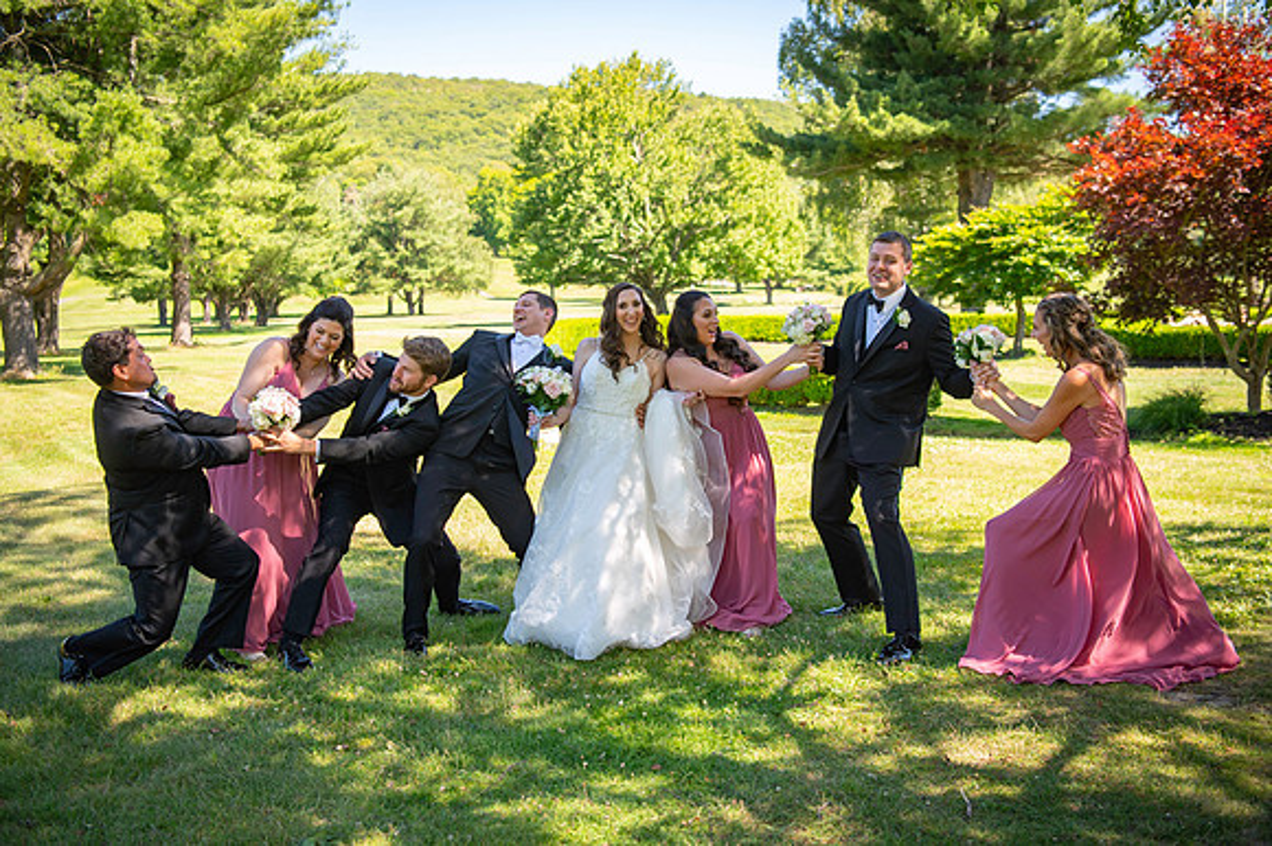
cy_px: 423
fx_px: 1342
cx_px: 636
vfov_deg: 35.0
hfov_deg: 50.7
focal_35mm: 38
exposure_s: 1/800
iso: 250
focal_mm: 38
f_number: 3.2
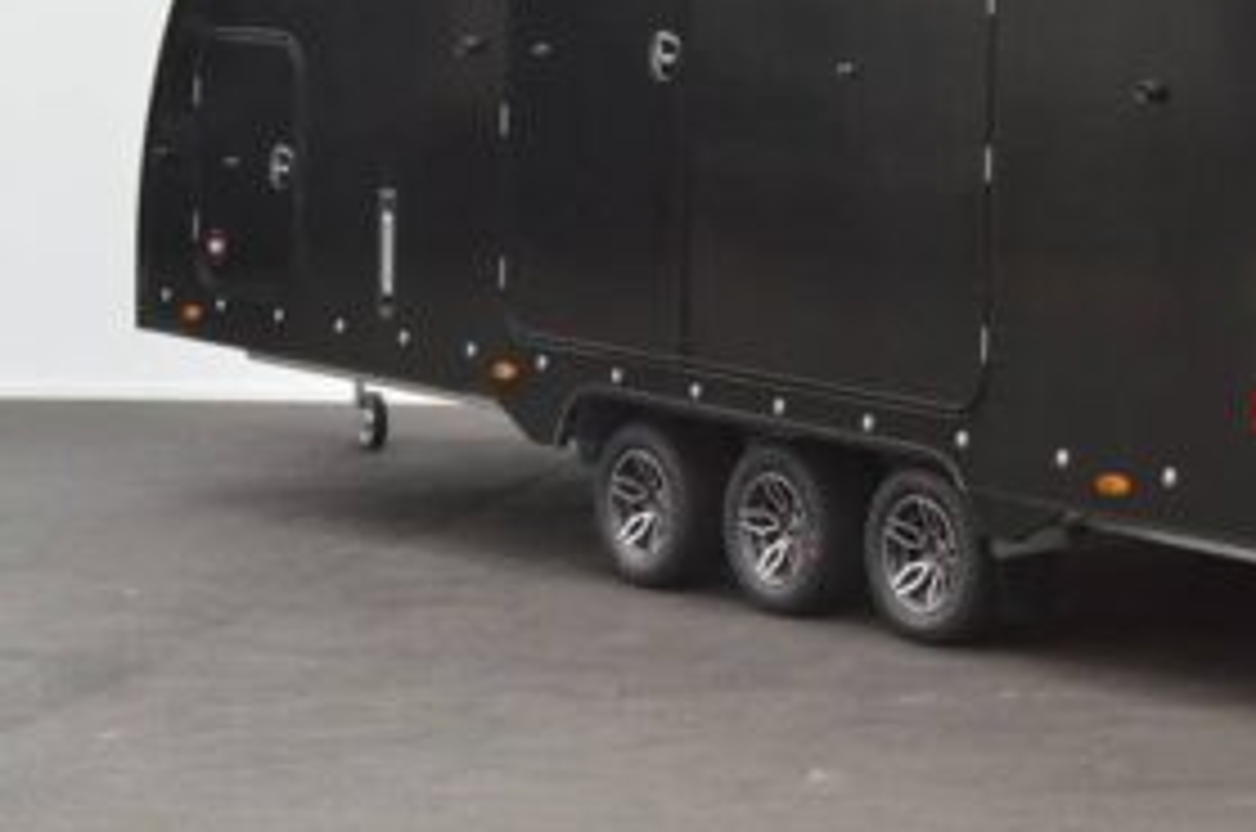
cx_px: 1279
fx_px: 3486
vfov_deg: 13.6
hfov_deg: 19.8
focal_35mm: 100
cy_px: 191
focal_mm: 31
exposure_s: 1/10
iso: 800
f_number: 13
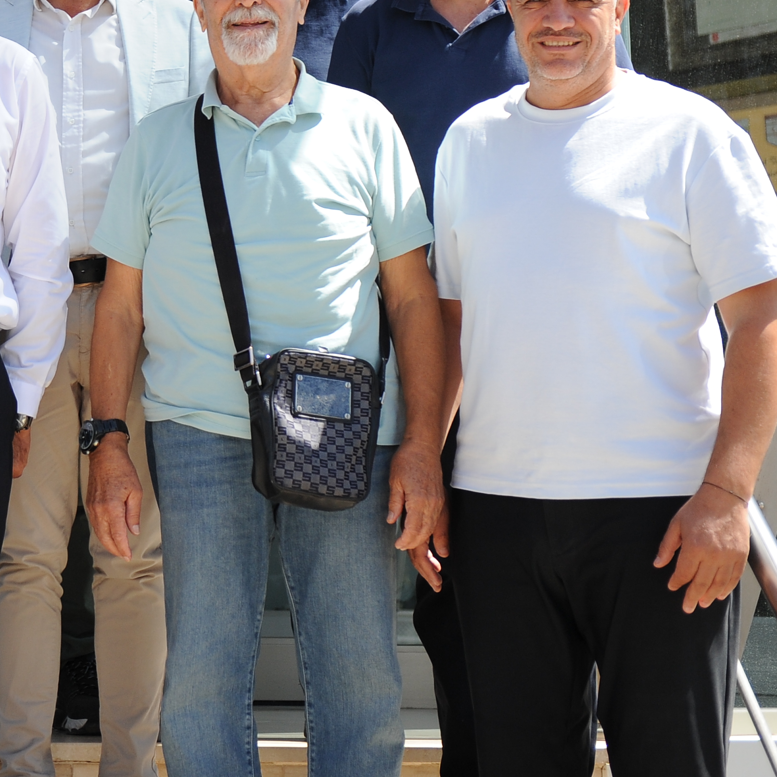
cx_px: 6
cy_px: 128
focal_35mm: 94
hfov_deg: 18.0
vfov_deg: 18.3
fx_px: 2387
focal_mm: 42
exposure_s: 1/3200
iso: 500
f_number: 2.8
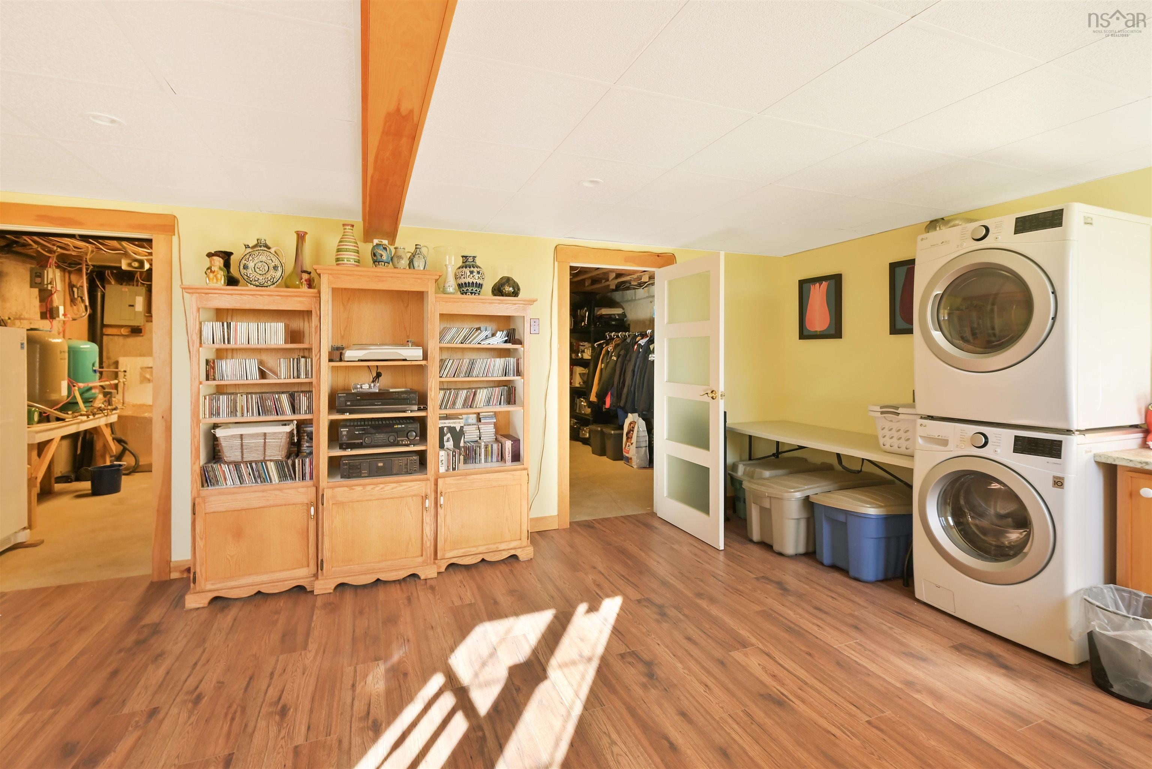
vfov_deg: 73.8
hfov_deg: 96.7
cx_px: 576
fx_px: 512
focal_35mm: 16
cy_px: 384
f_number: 8
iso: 1800
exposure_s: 1/15
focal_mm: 16
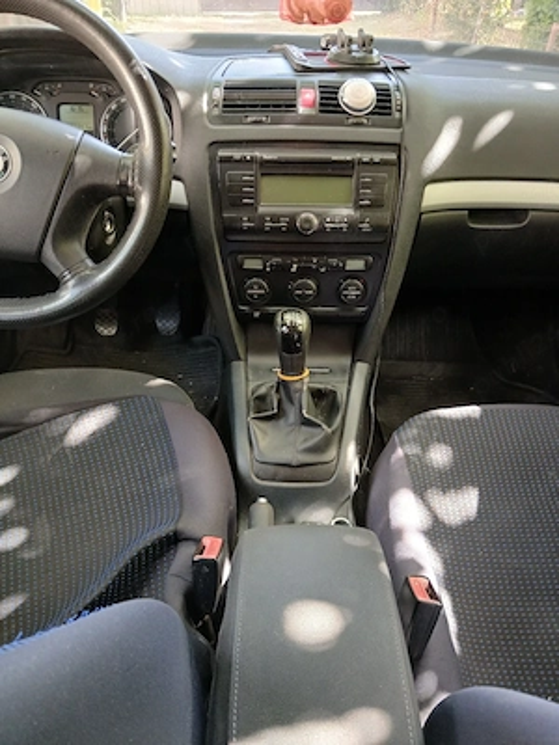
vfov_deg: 67.3
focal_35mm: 26
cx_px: 280
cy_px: 372
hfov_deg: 53.1
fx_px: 560
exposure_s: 1/40.2
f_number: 1.8
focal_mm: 3.98
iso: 200
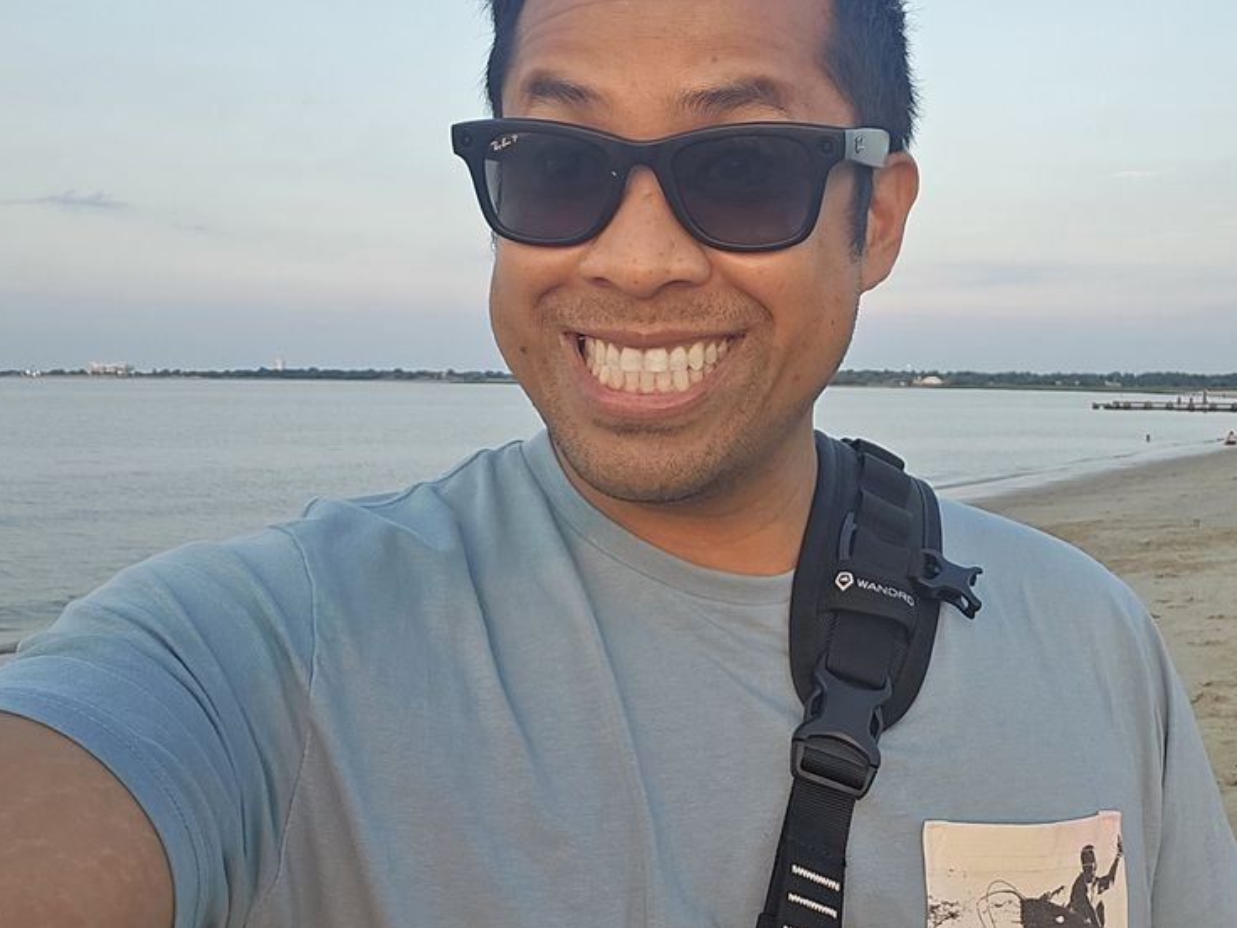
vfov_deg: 35.7
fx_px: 1429
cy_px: 319
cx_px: 746
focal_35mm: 40
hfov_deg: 46.5
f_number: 2.2
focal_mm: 2.9
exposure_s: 1/120
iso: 80
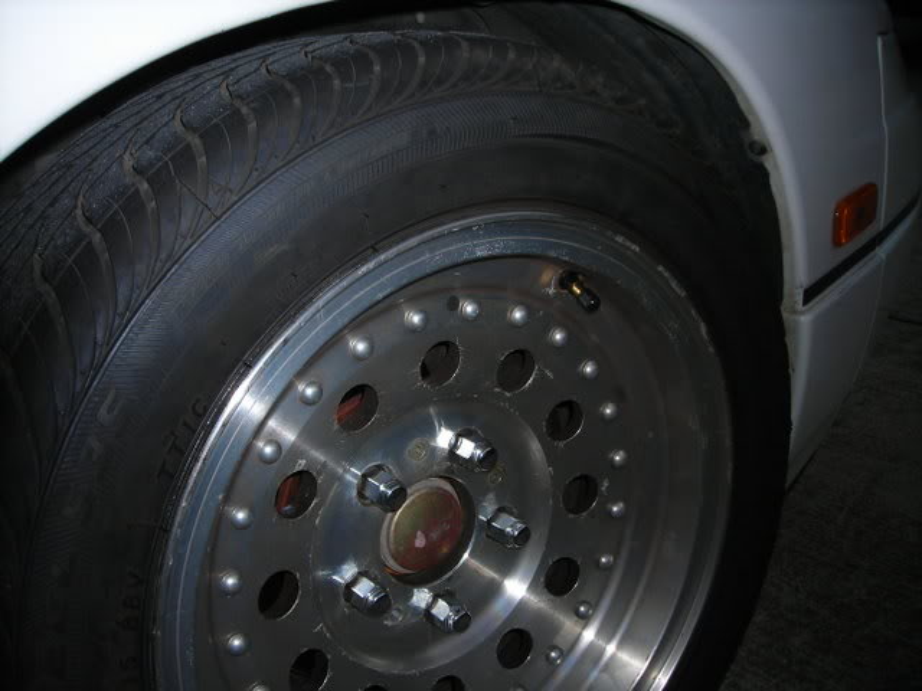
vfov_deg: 37.7
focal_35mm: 38
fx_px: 1012
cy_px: 346
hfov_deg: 49.0
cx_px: 461
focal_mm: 6.3
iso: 50
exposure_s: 1/60.1
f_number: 3.2
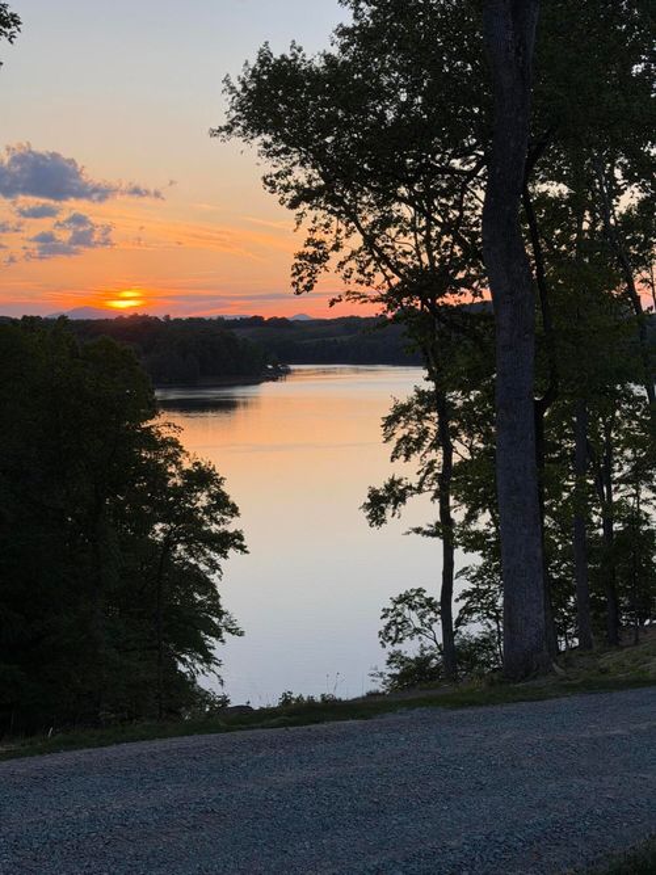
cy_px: 438
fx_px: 1213
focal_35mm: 48
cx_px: 328
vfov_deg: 39.7
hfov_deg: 30.3
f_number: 1.78
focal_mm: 6.76
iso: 64
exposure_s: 1/762
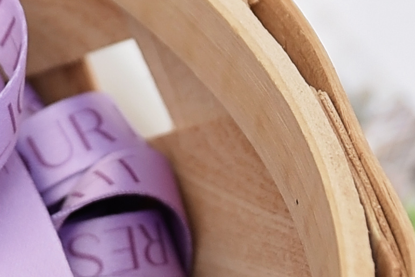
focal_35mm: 360
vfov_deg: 3.8
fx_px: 4151
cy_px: 170
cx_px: -462
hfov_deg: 5.6
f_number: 2.8
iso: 250
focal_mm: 46
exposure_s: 1/1600
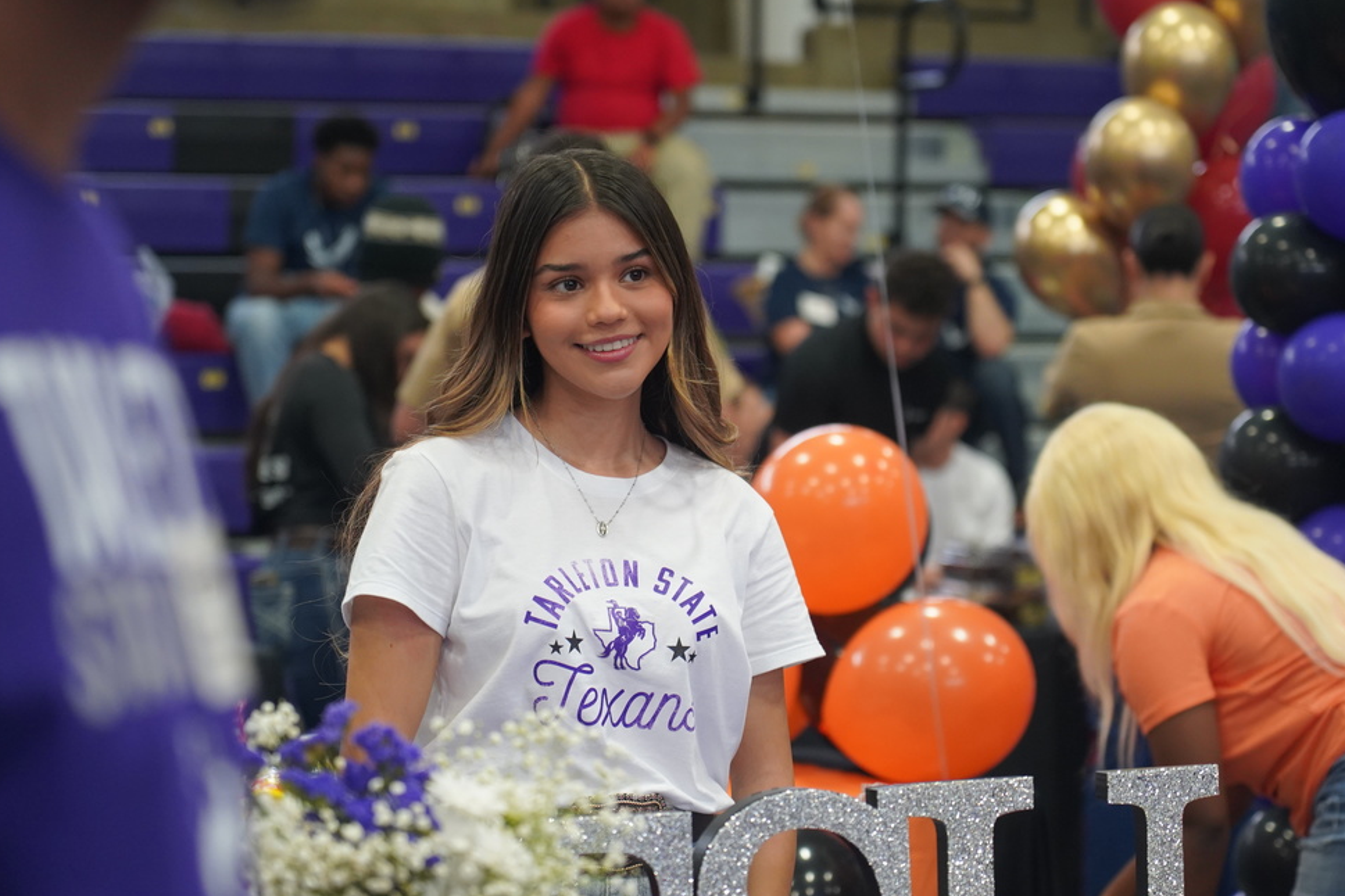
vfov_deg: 12.3
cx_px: 695
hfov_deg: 18.4
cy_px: 456
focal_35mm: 111
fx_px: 4147
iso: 2500
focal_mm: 105
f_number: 4
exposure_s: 1/160
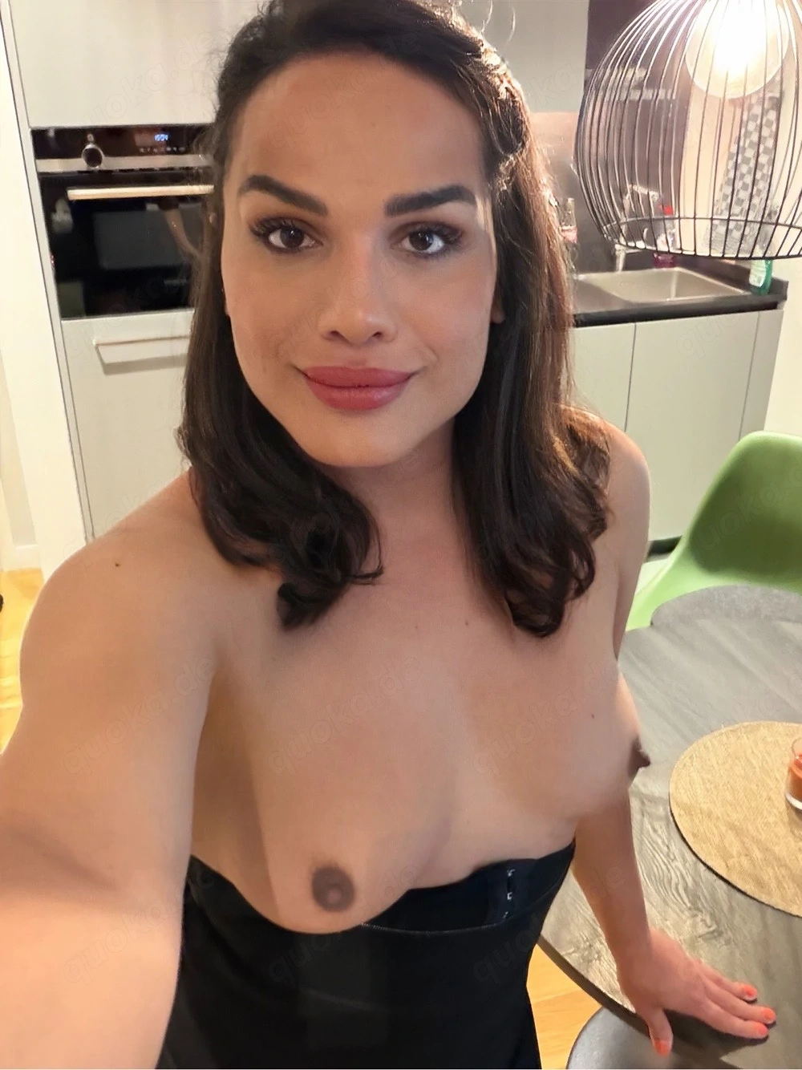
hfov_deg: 46.8
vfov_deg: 60.0
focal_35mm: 30
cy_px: 535
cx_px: 401
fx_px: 927
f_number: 1.9
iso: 500
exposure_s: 1/25
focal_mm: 2.71
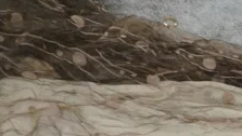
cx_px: 336
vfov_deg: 14.4
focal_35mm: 75
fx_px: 482
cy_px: 239
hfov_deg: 23.8
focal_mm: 5.25
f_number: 1.75
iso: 2281
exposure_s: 1/25
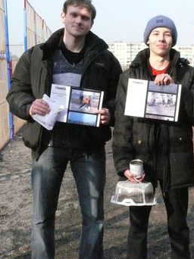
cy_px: 126
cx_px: 158
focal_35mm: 65
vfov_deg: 29.8
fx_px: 486
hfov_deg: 22.2
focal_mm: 7.7
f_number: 10
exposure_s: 1/1000
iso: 1600
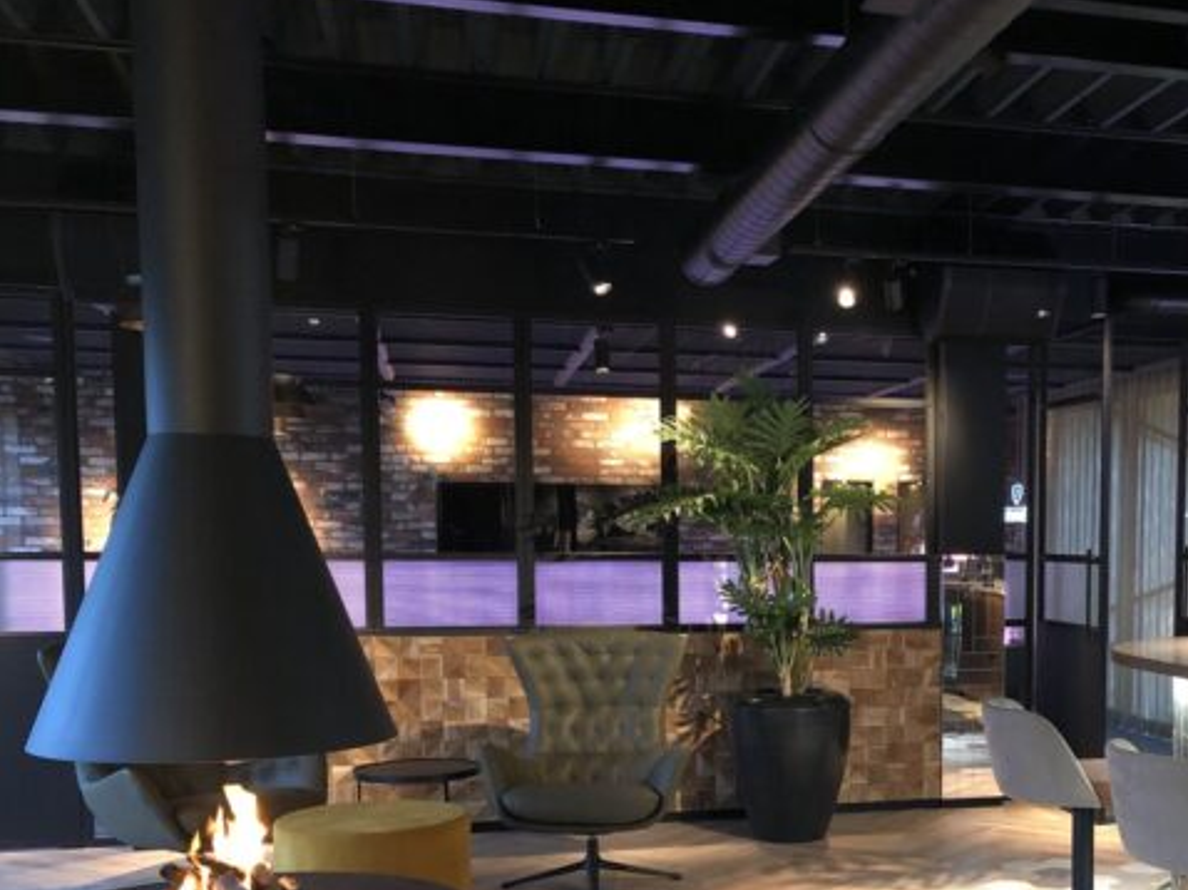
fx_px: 1544
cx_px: 912
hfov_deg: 40.7
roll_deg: -0.4
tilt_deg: -4.2
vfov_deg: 31.6
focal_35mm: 45
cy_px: 656
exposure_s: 1/11
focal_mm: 4
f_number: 1.8
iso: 100
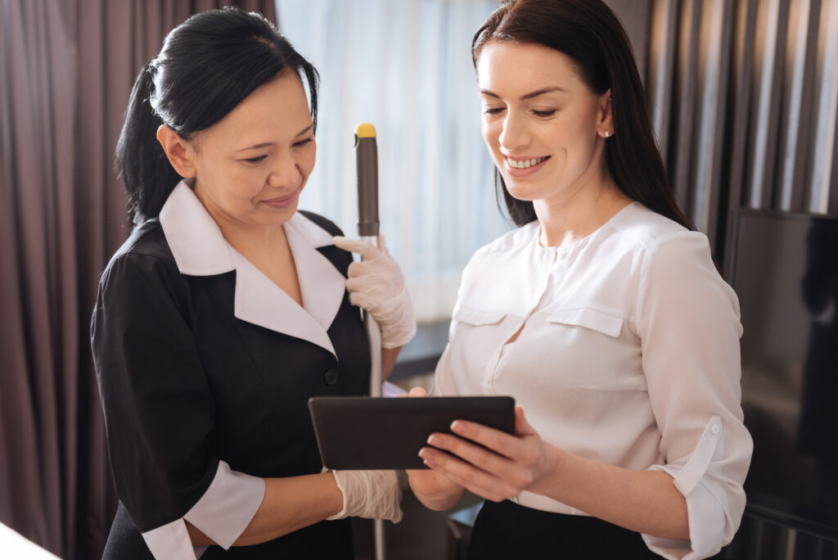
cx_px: 419
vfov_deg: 30.6
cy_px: 280
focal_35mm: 44
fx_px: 1025
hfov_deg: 44.5
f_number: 2.8
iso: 250
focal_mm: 44
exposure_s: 1/160
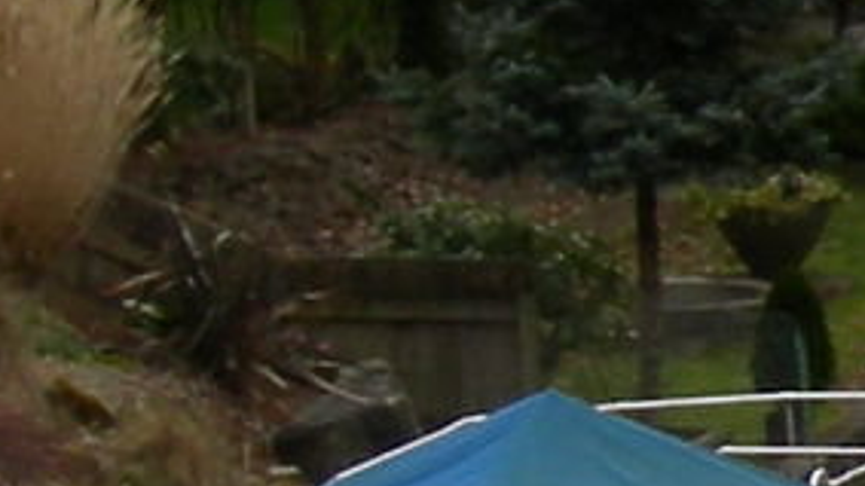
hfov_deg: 7.1
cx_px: 2760
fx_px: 6099
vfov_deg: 4.6
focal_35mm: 266
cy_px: 275
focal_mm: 7.5
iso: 64
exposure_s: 1/230
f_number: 5.4
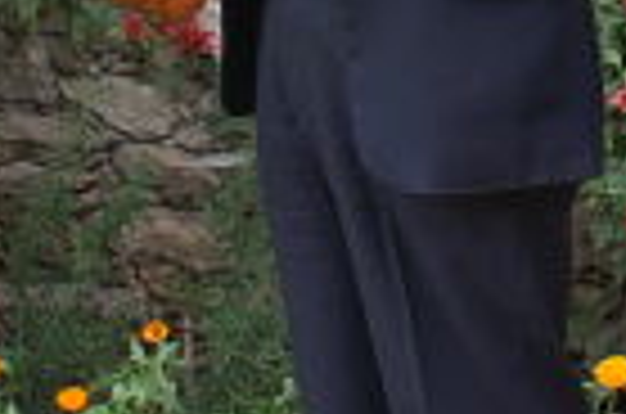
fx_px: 4198
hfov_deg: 8.5
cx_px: 399
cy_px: -322
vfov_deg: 5.6
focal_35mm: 242
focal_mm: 28
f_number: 5
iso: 100
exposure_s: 1/60
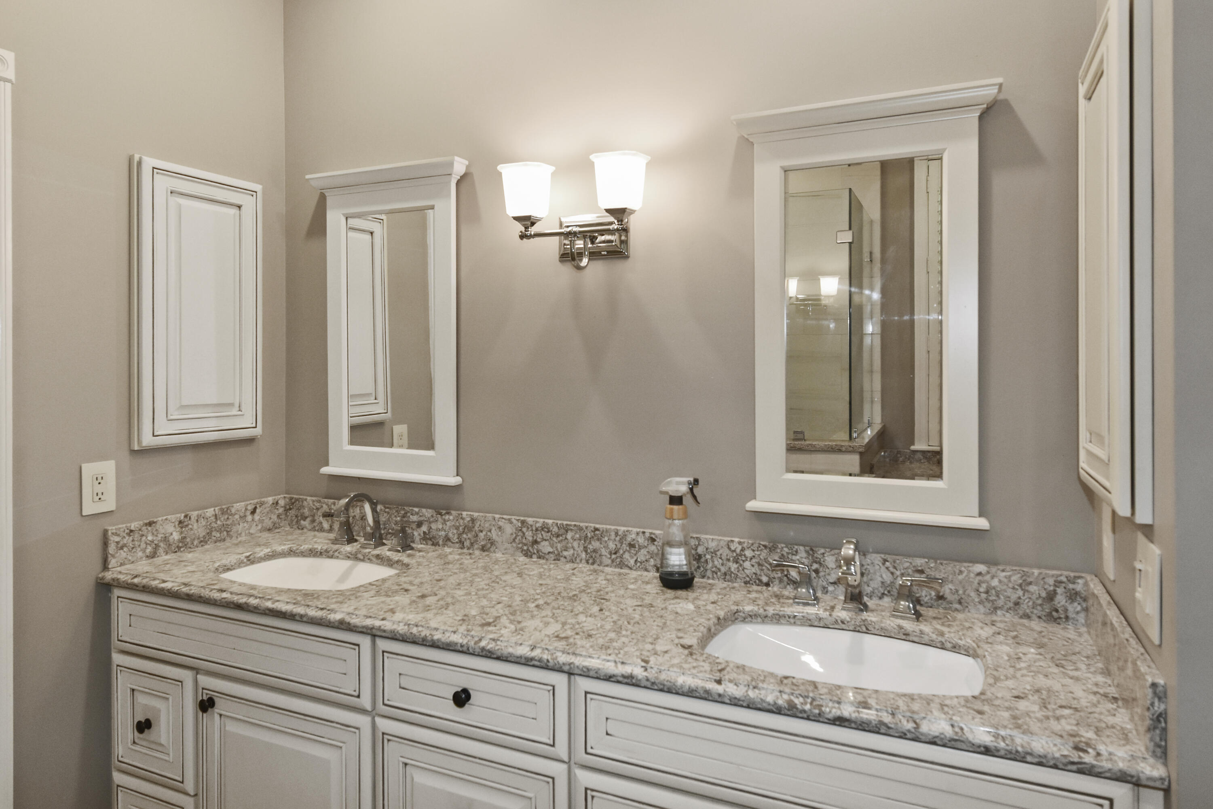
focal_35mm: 21
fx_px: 708
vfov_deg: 59.5
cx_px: 606
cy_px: 404
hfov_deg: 81.2
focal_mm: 14
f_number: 4.5
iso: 800
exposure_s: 1/160
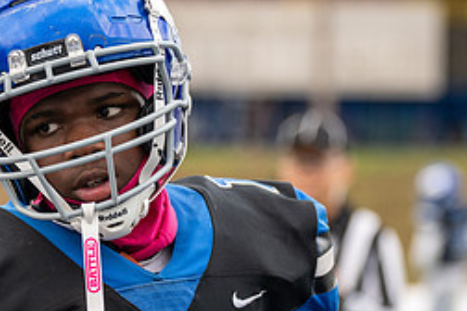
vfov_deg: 4.2
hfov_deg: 6.4
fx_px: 4203
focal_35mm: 324
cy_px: 162
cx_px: 158
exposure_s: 1/1000
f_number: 2.8
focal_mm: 110
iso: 720
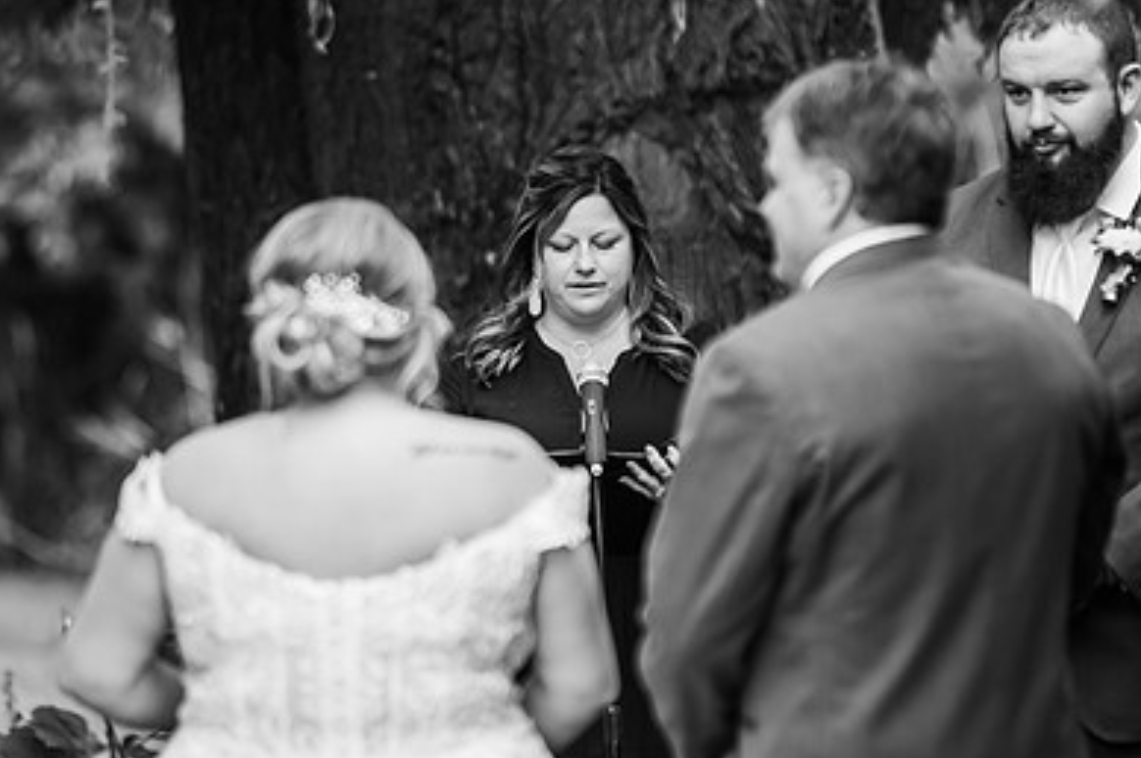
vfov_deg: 4.6
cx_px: 535
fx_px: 9468
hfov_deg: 6.9
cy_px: 344
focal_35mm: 299
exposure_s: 1/1000
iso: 400
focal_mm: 200
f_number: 2.8
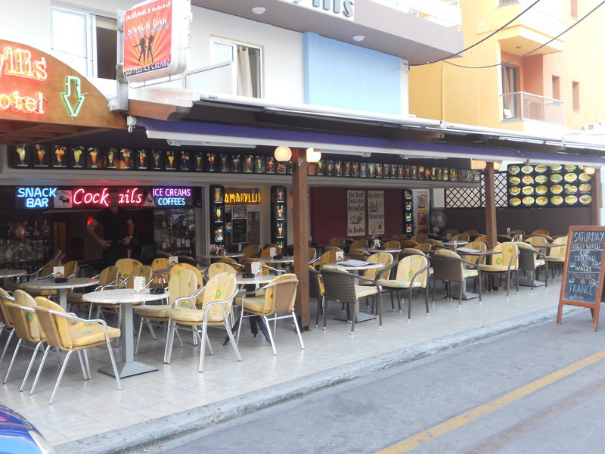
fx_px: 664
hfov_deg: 49.0
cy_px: 227
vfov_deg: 37.7
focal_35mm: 38
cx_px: 302
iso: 80
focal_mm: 6.9
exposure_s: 1/30
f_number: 3.9
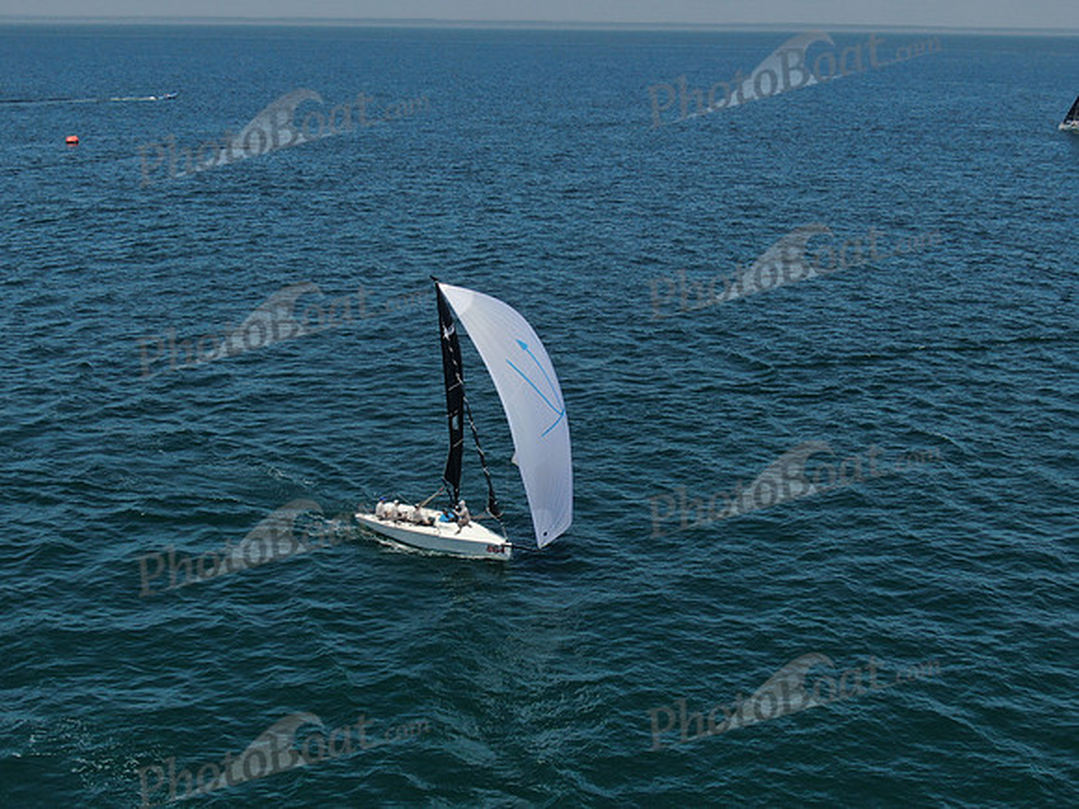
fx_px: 1496
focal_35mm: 48
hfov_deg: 39.7
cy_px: 404
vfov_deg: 30.3
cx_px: 540
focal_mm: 8.6
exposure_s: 1/1250
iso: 100
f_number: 3.8
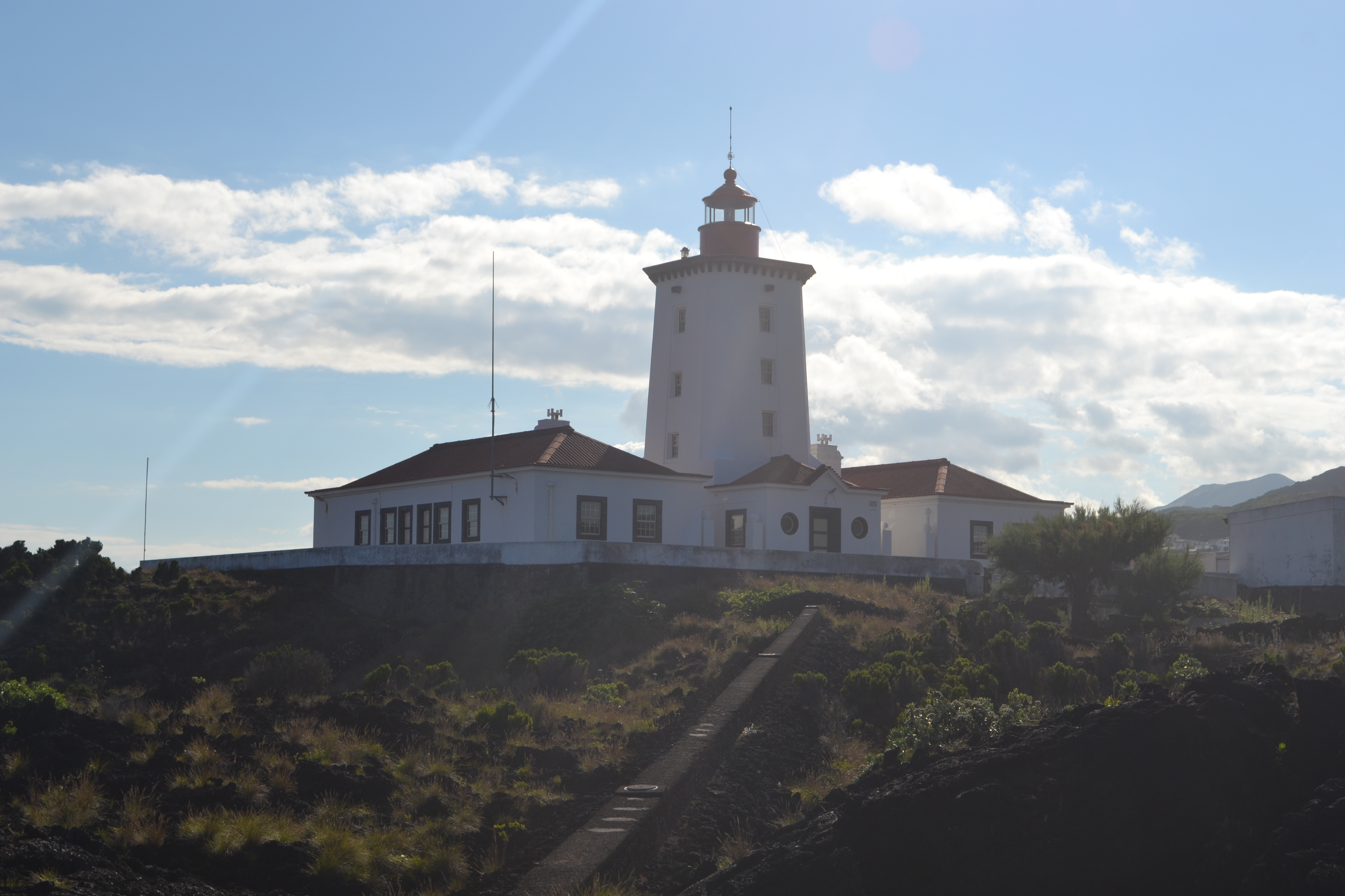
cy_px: 448
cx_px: 672
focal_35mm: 54
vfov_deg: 25.1
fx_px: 2017
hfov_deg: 36.9
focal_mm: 36
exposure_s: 1/400
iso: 100
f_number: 10
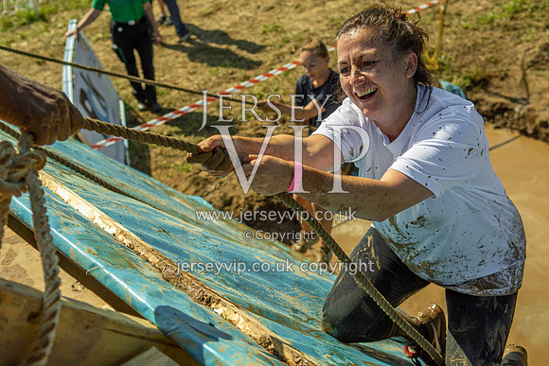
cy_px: 183
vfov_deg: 26.5
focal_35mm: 51
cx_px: 274
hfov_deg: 38.9
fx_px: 778
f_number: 4
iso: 100
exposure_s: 1/6400
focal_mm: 34
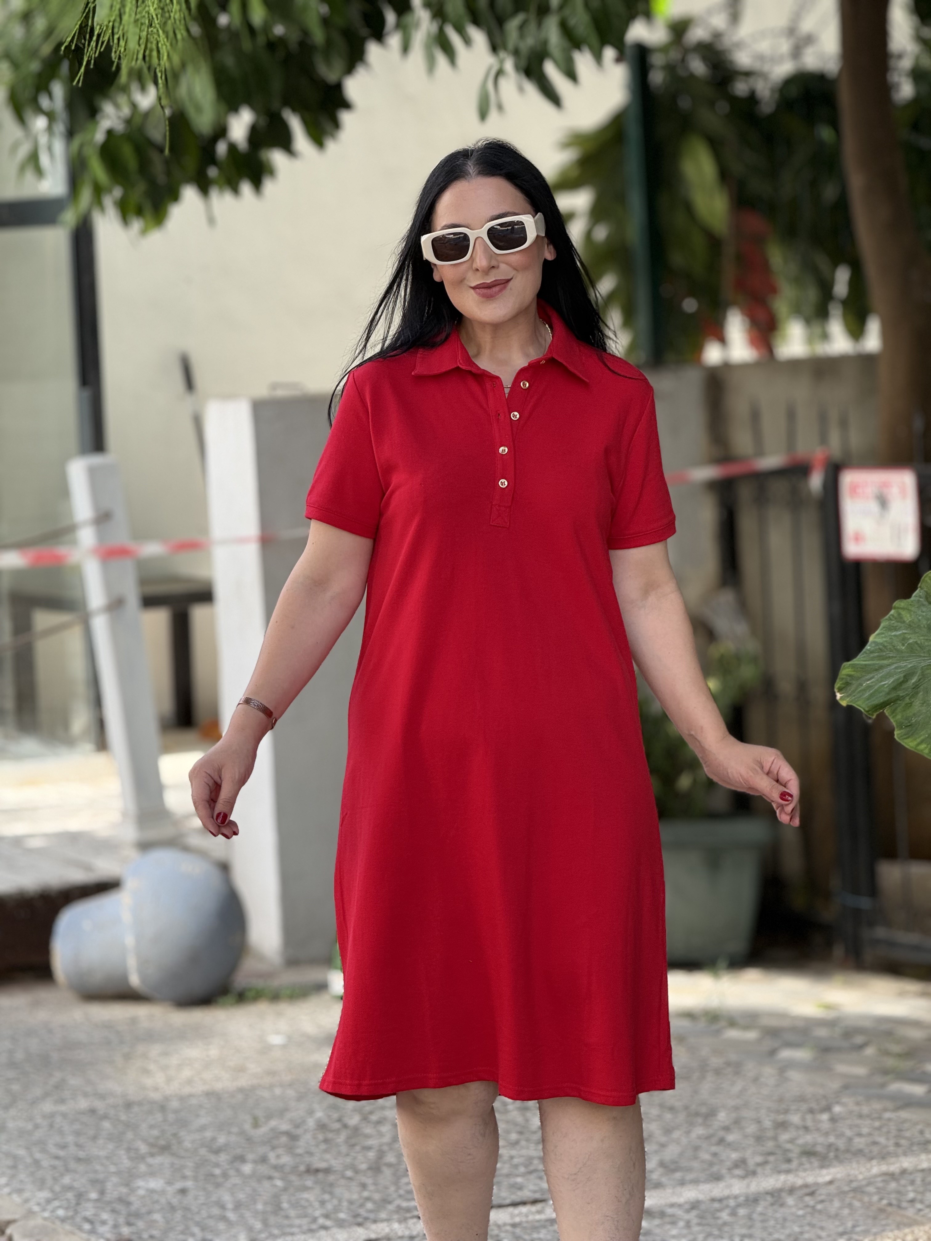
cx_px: 466
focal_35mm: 120
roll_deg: +2.4
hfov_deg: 12.3
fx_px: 4303
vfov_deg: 16.4
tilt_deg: -3.9
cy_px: 620
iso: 64
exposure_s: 1/99
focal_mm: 15.66
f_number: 2.8
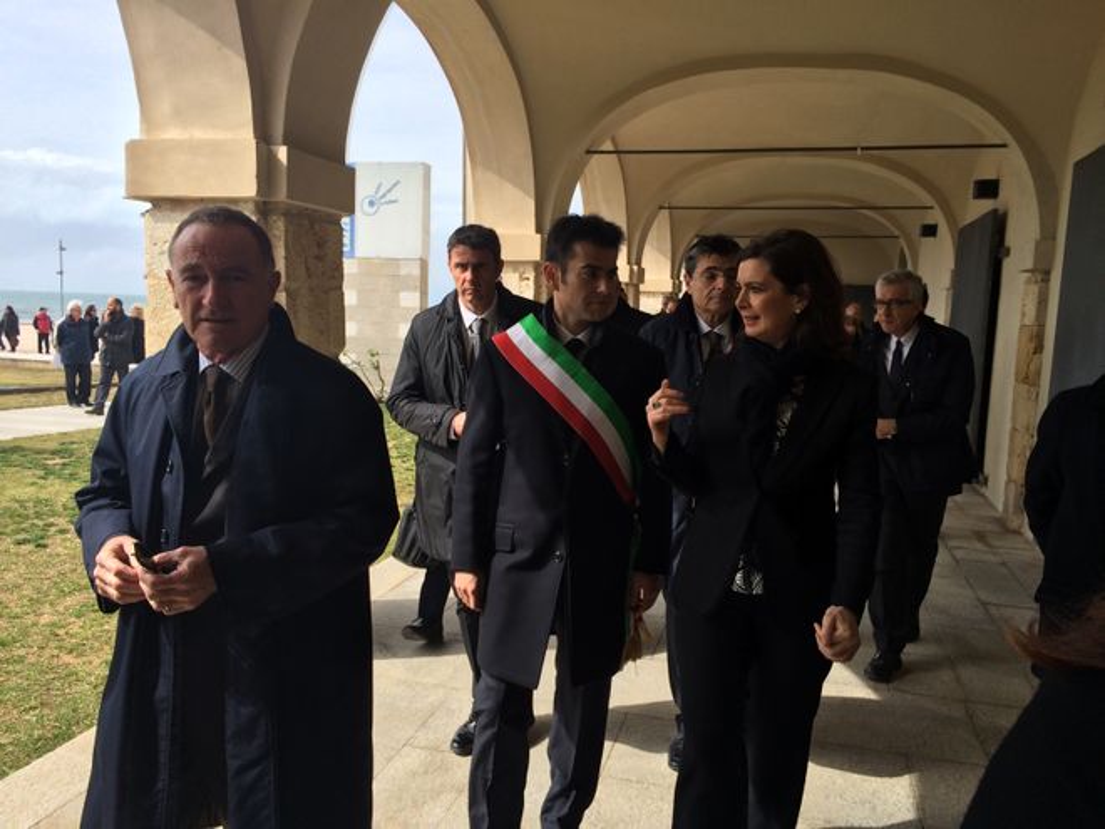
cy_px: 414
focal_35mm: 29
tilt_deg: -8.8
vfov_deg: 48.2
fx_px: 926
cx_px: 552
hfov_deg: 61.7
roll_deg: -2.0
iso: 32
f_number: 2.2
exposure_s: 1/838
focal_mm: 4.15
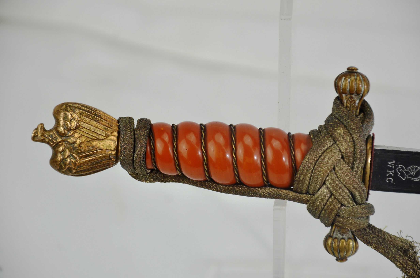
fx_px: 1834
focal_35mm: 158
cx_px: 210
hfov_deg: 13.1
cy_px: 139
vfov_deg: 8.7
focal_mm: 105
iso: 560
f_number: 5.6
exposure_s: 1/250
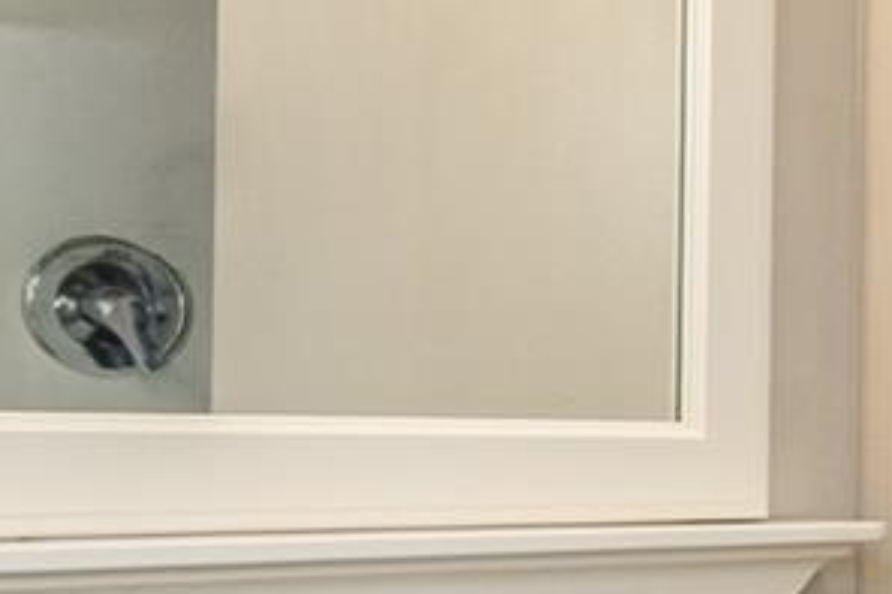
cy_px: 516
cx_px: 1926
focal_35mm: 97
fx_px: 2402
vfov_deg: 14.0
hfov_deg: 15.4
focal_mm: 14
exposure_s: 1/40
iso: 320
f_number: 7.1
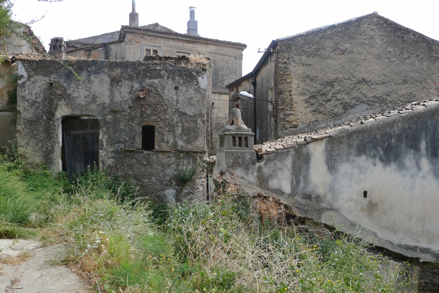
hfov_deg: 61.9
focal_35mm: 30
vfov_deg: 43.6
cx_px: 220
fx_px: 366
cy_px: 146
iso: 80
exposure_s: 1/320
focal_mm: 6.4
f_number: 2.8
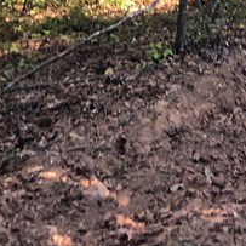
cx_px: 536
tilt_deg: +0.5
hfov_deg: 12.0
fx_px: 1005
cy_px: -159
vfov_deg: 13.0
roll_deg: +3.7
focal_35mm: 125
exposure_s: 1/40
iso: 25
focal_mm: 3.99
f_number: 1.8
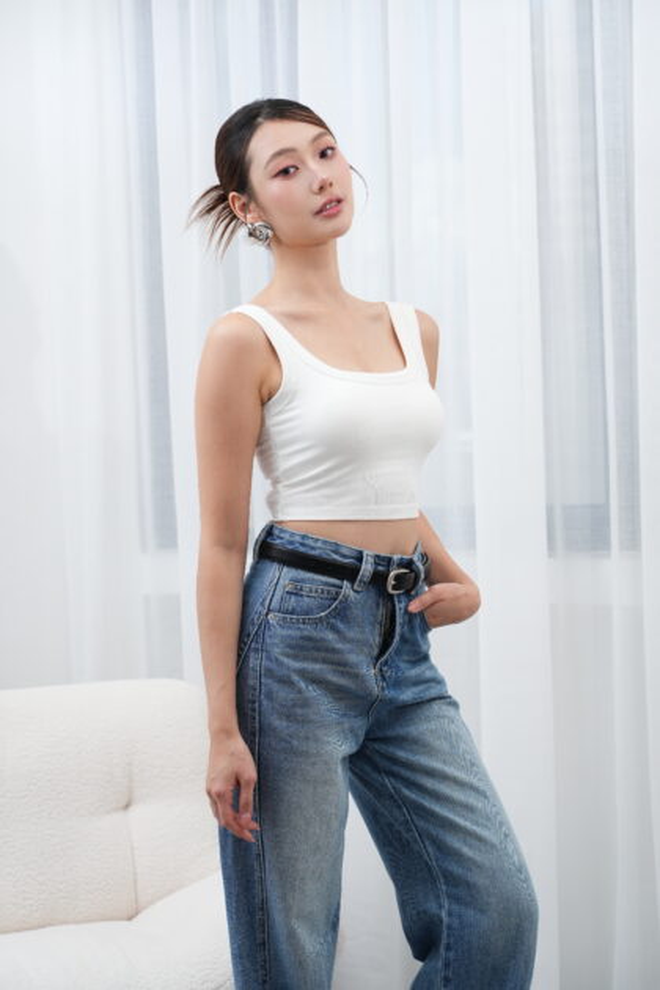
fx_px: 1842
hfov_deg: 20.3
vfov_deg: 30.1
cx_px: 330
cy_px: 495
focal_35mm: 67
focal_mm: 67
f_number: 5
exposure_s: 1/200
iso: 250
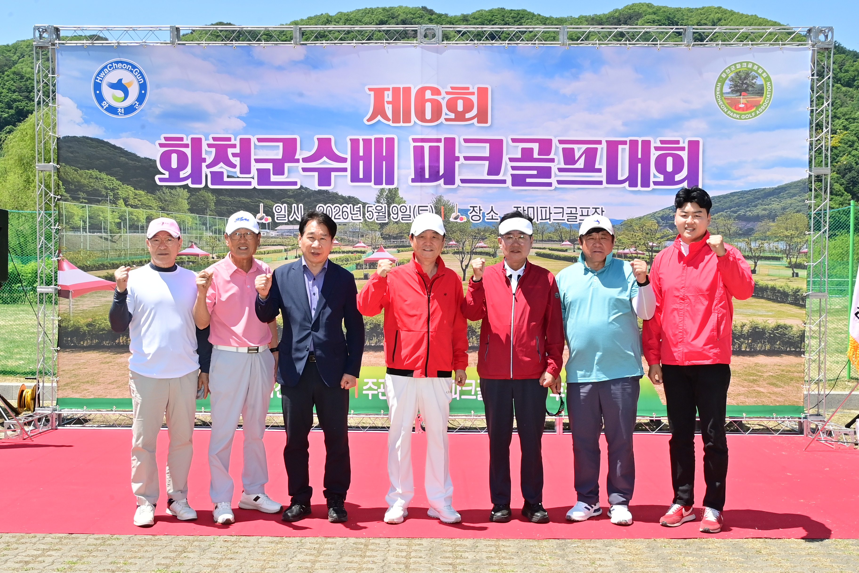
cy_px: 286
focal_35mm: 42
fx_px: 1002
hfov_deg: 46.4
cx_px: 430
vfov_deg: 31.9
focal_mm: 28
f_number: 14
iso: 400
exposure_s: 1/250
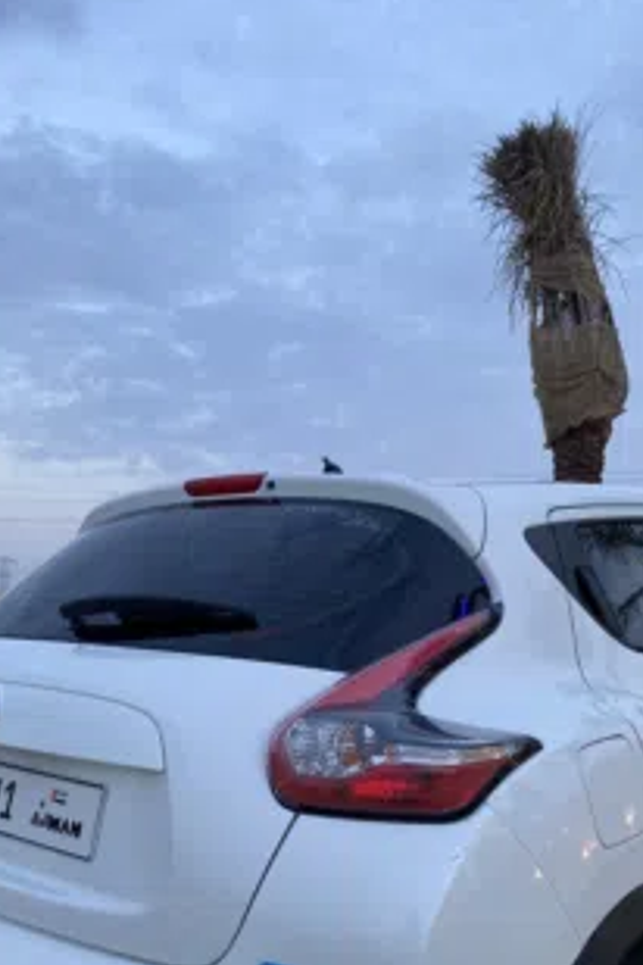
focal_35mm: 35
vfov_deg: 54.0
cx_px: 275
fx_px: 938
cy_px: 590
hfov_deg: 37.8
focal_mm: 4.25
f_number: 1.8
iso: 80
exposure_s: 1/100
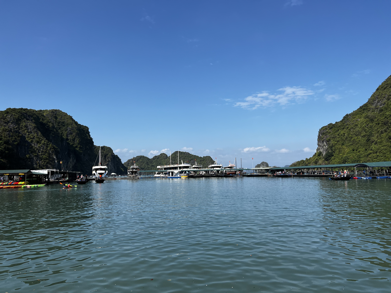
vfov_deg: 53.1
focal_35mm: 26
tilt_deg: +4.8
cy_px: 146
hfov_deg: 67.3
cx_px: 196
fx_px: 294
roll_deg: +1.2
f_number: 1.5
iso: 50
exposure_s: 1/5587
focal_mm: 5.7
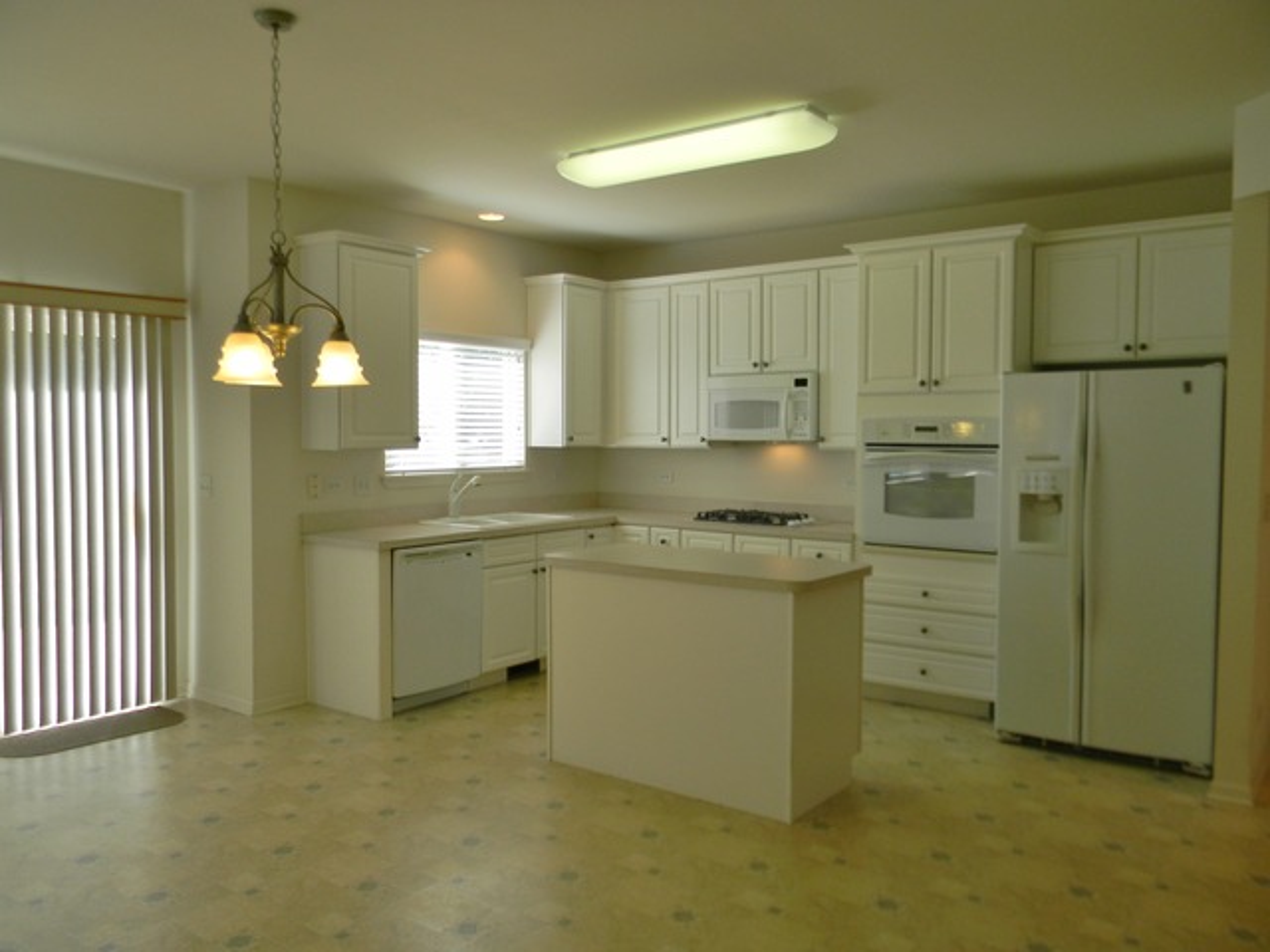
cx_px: 635
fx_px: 1027
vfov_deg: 49.7
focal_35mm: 28
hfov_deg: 63.4
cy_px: 476
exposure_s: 1/60.7
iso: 80
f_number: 3.5
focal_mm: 5
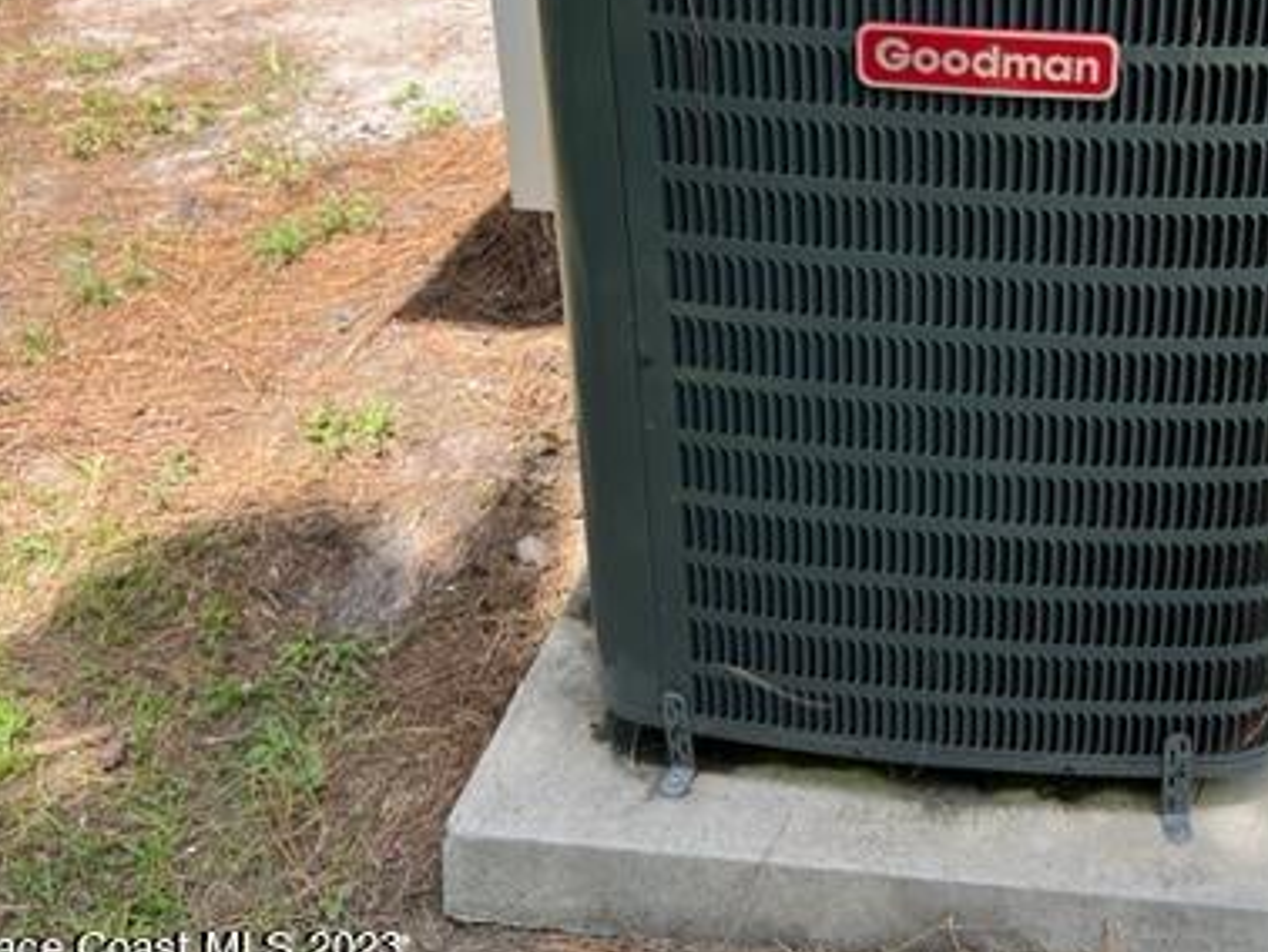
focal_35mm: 44
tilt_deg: -24.8
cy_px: 215
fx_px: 1613
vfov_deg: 32.2
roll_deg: -0.8
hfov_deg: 41.3
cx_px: 993
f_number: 1.5
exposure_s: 1/775
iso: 50
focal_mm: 5.7
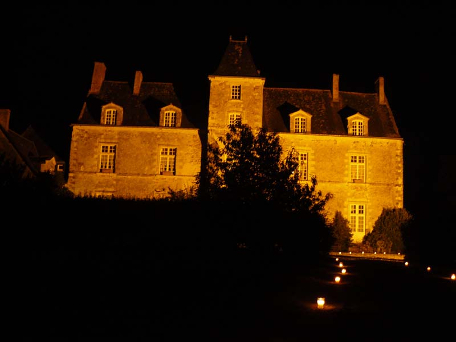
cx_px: 228
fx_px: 474
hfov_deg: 51.4
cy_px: 171
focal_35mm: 36
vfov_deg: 39.7
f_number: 2.8
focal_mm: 6
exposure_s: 1/2
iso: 200
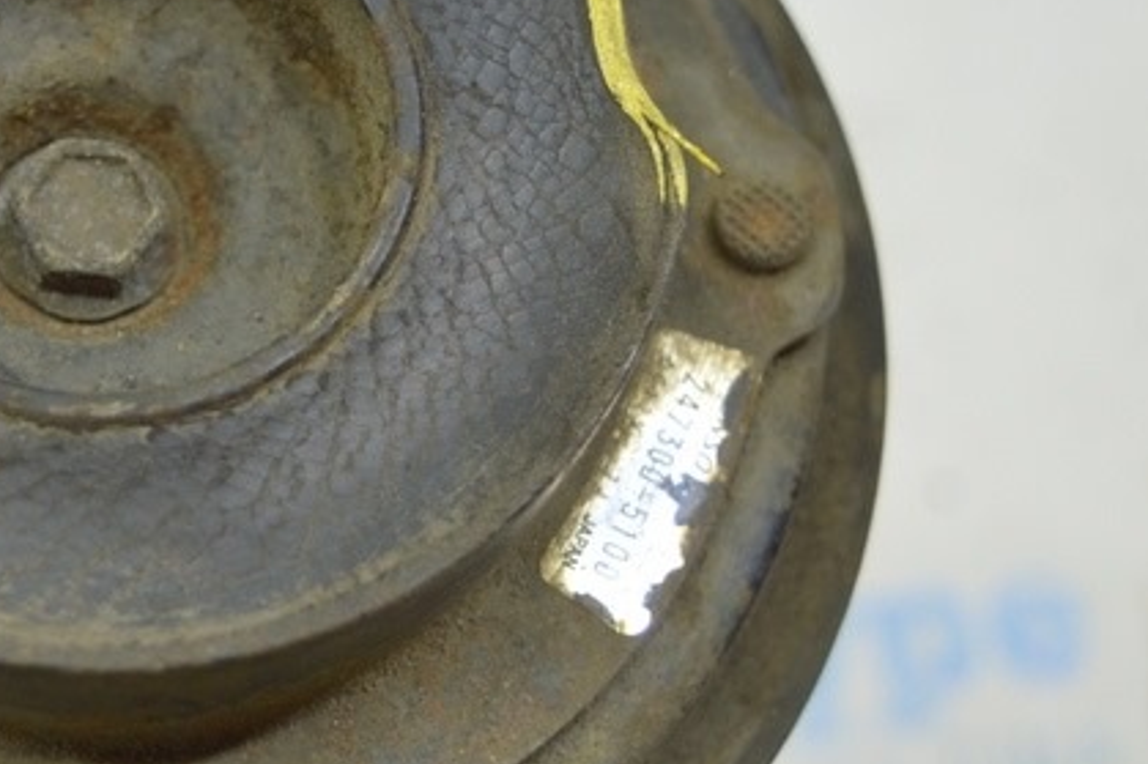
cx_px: 5
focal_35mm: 84
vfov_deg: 16.2
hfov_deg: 23.2
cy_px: 319
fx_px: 2685
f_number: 3.8
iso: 400
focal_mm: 23
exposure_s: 1/60
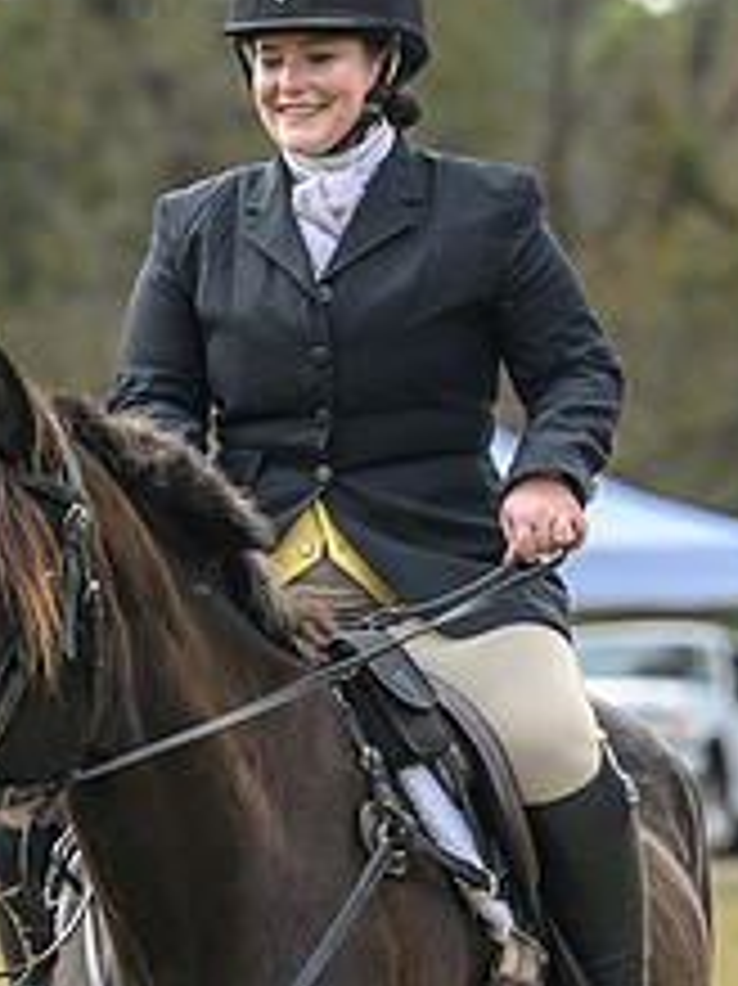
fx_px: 11780
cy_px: 563
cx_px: 70
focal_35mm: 414
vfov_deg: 4.8
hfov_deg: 3.6
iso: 640
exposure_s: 1/1000
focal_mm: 125
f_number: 3.5
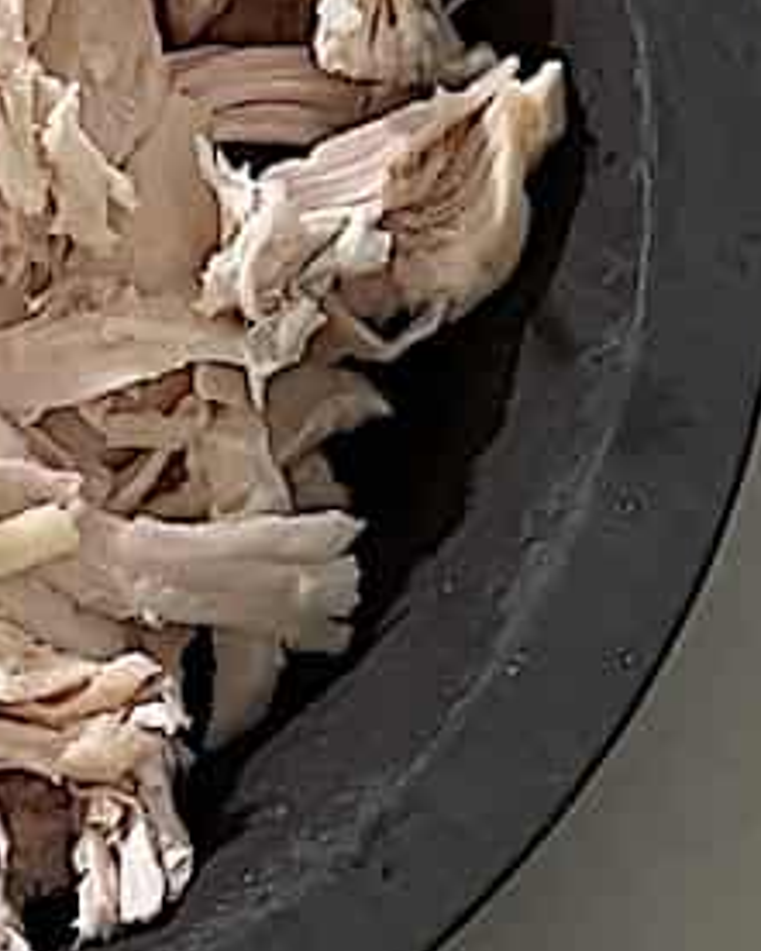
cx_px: -59
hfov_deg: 10.4
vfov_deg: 11.9
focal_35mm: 147
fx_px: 4136
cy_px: 1806
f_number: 1.5
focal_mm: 5.7
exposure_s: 1/60
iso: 250
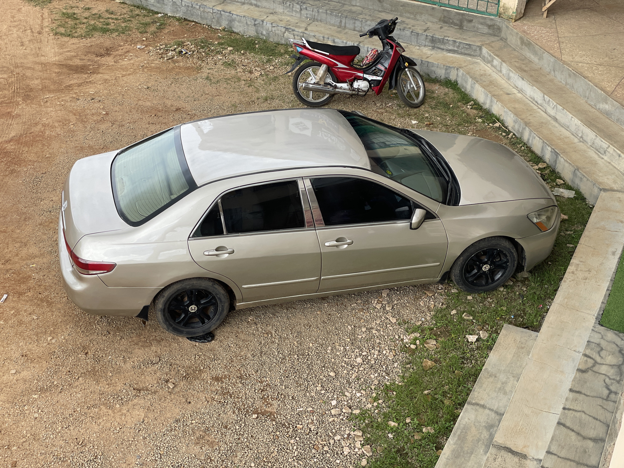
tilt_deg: -33.4
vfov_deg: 28.0
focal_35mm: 52
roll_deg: -3.6
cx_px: 312
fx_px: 937
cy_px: 234
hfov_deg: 36.8
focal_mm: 6
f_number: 2
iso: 25
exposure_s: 1/350
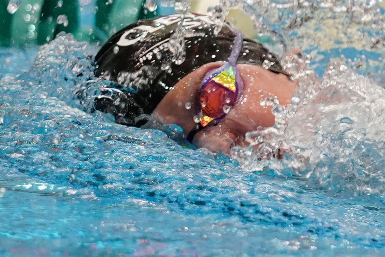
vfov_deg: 1.3
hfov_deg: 1.9
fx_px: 11551
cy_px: 67
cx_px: 256
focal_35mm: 1080
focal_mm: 200
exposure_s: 1/640
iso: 2500
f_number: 2.8
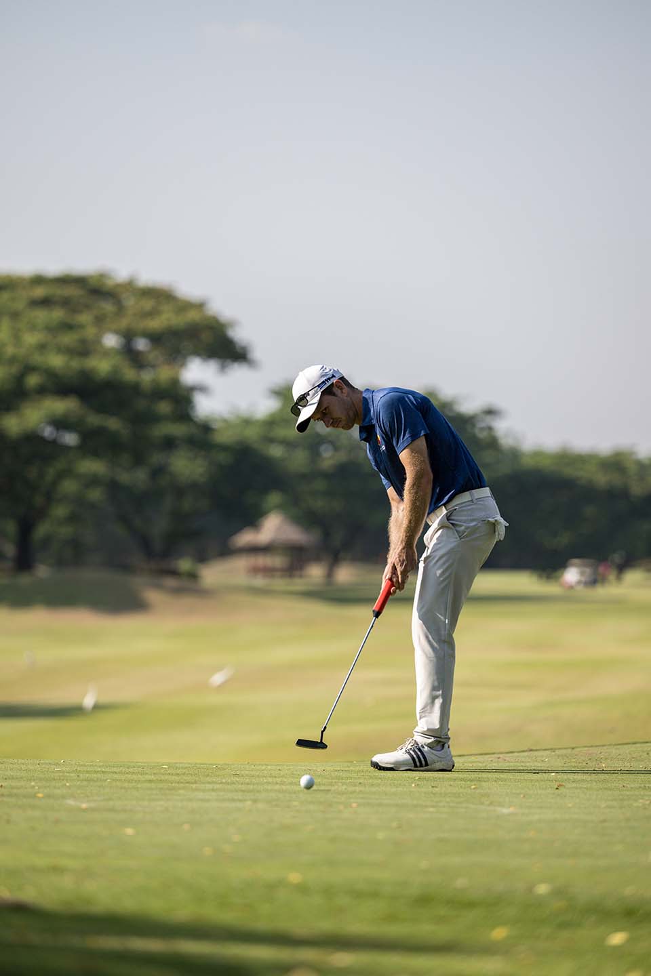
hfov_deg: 8.3
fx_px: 4475
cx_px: 326
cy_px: 488
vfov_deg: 12.5
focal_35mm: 165
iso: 500
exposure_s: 1/4000
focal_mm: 165
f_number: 3.2
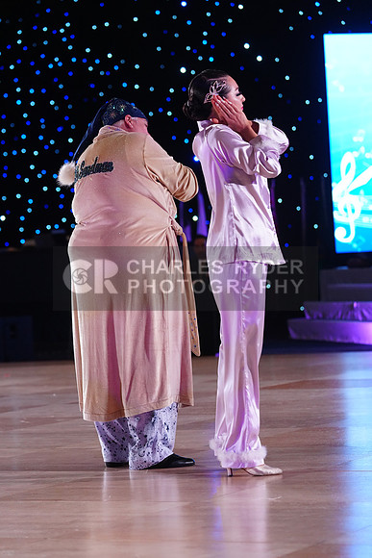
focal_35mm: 117
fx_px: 1812
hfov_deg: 11.7
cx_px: 186
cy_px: 279
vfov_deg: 17.5
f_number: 4
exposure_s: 1/400
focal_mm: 117
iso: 3200
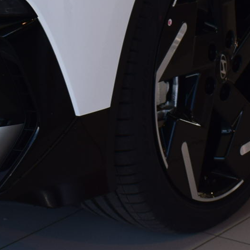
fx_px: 1597
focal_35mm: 195
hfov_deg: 8.9
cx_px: 43
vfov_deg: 8.8
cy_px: -113
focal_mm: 27
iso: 400
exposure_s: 1/125
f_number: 9
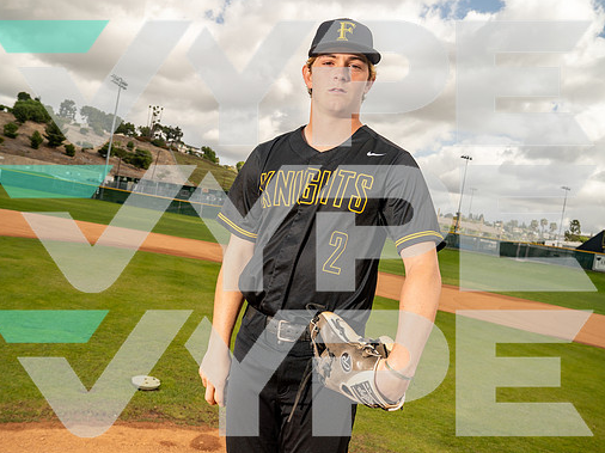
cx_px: 293
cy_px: 229
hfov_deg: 56.8
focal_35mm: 32
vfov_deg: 44.1
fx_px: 559
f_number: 8
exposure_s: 1/250
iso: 100
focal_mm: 29
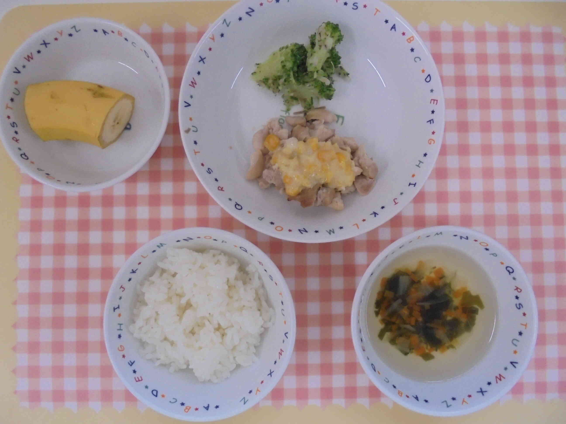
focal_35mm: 26
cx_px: 283
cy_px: 212
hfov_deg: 67.3
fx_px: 425
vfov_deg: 53.1
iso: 500
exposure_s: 1/125
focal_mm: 4.6
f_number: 3.5
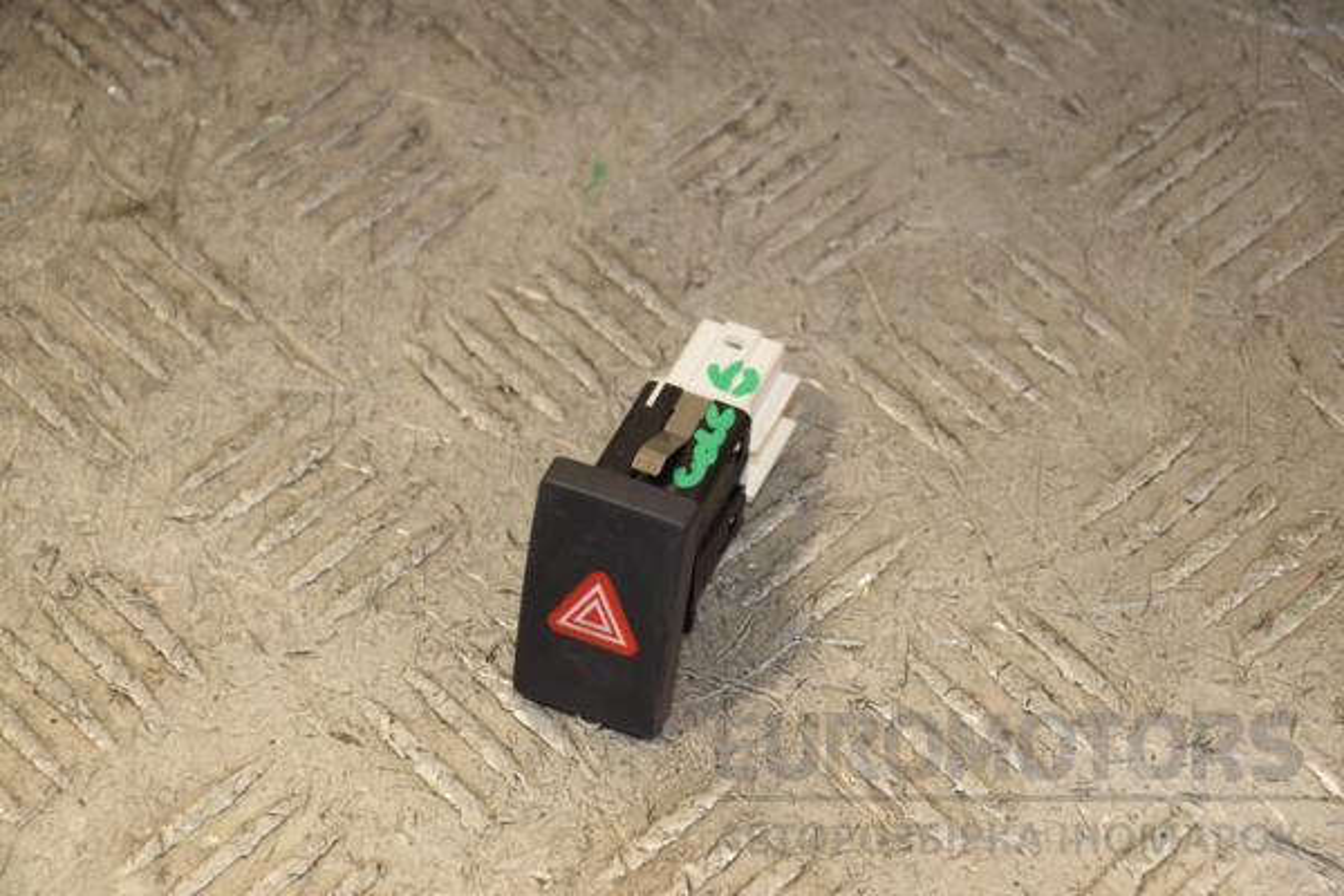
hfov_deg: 14.0
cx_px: 672
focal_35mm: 147
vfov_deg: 9.3
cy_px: 448
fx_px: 5488
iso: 800
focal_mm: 98
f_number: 7.1
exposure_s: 1/200
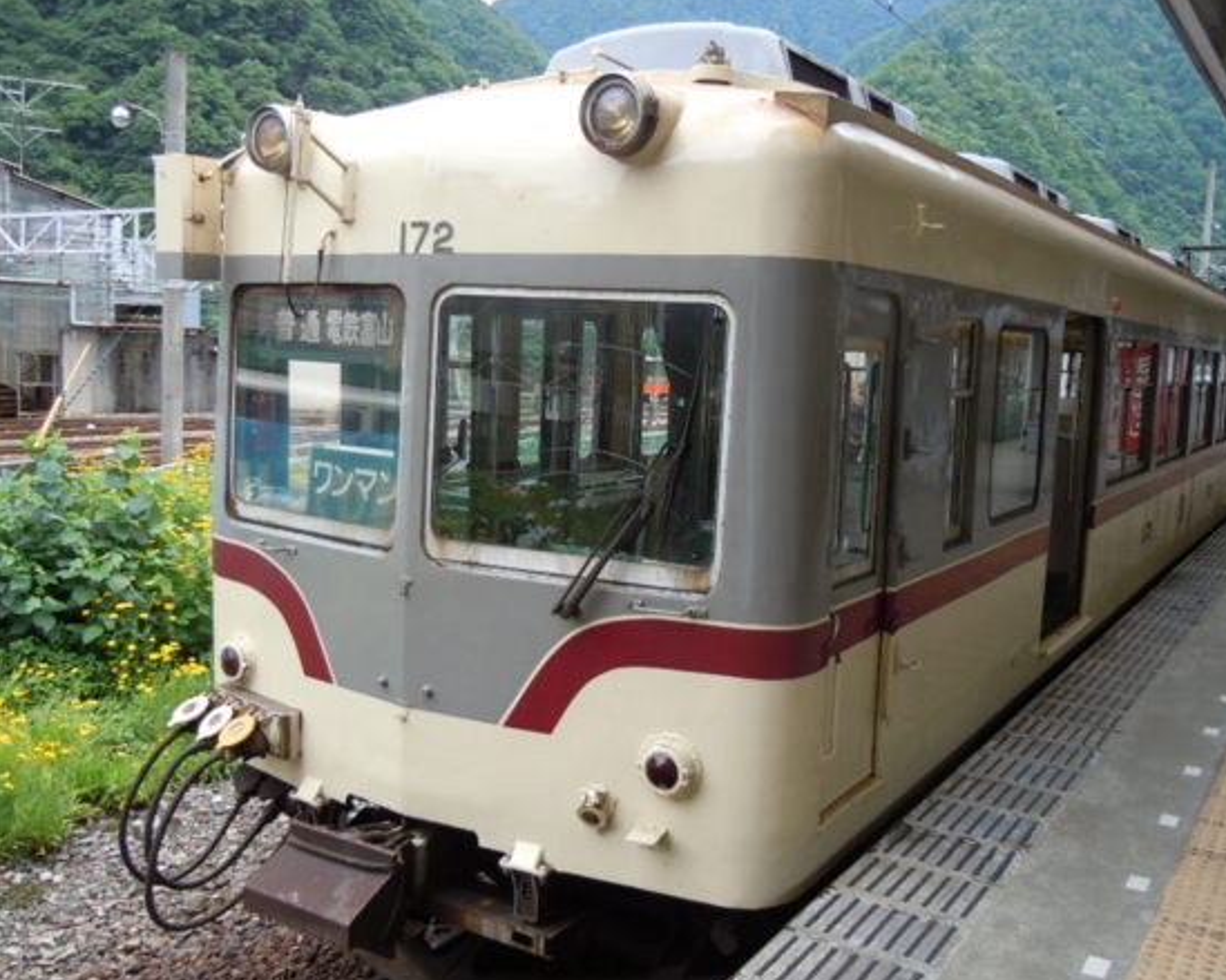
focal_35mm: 32
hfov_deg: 55.6
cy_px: 496
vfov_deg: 45.8
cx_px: 665
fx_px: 1161
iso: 100
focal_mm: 5.4
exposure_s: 1/200
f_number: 3.5
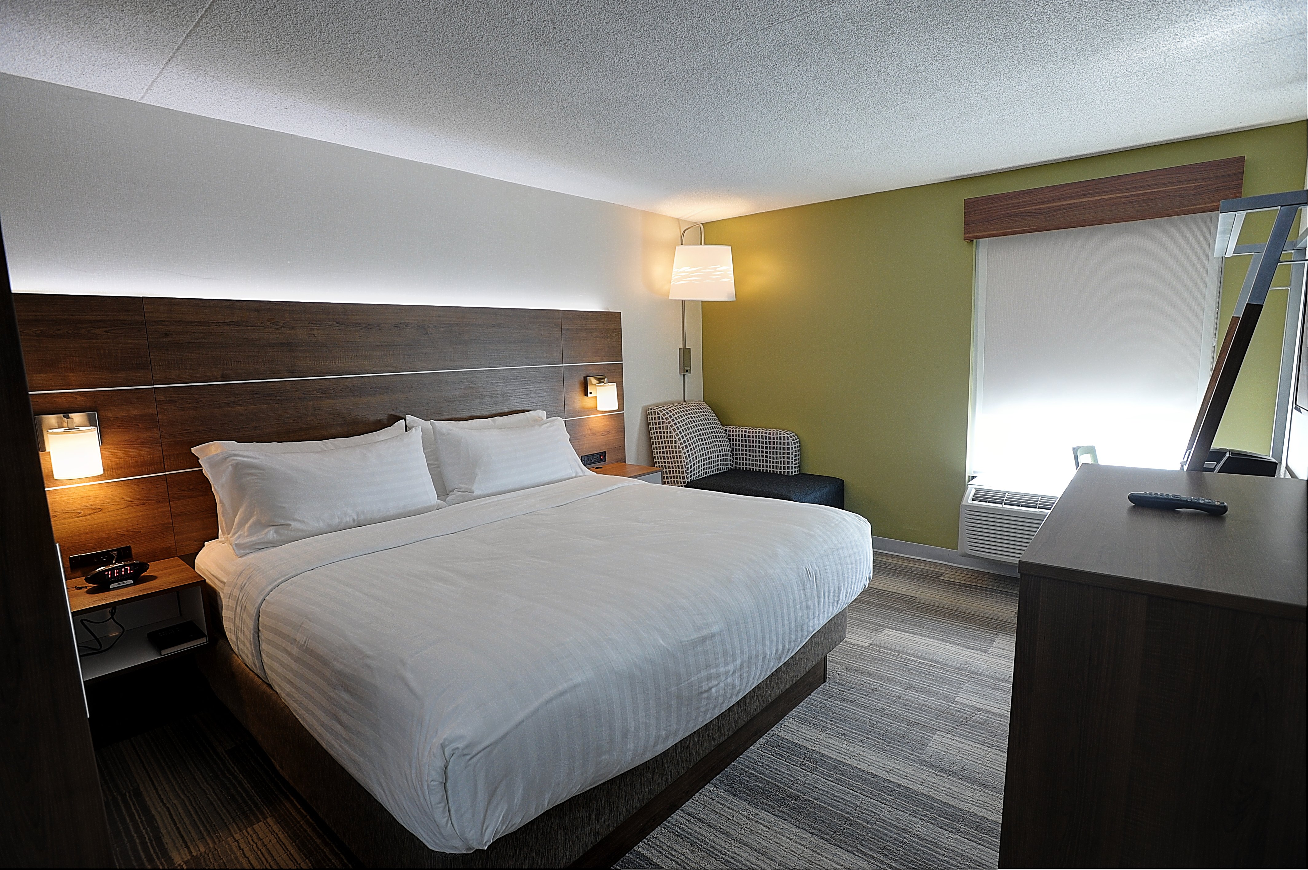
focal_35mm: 17
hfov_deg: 93.3
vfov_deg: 70.4
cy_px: 435
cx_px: 654
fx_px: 617
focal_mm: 17
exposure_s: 1/30
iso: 800
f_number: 7.1
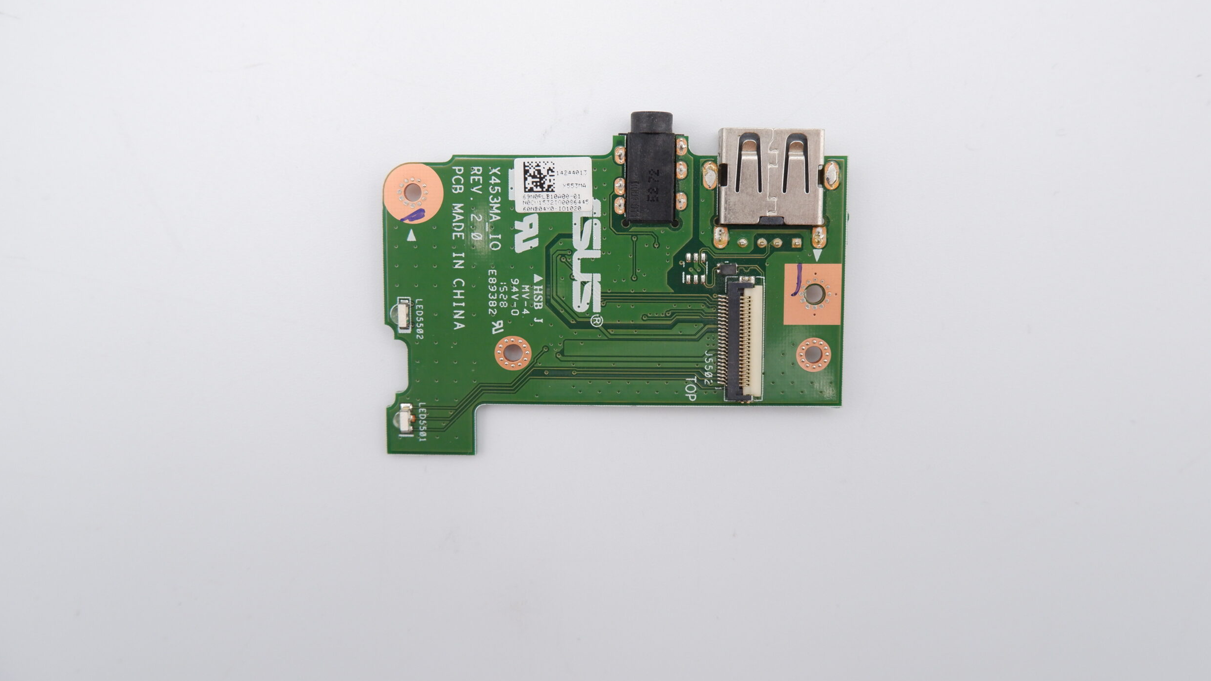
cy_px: 266
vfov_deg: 45.7
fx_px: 803
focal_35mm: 25
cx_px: 627
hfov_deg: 74.0
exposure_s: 1/200
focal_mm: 15
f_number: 5.6
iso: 800
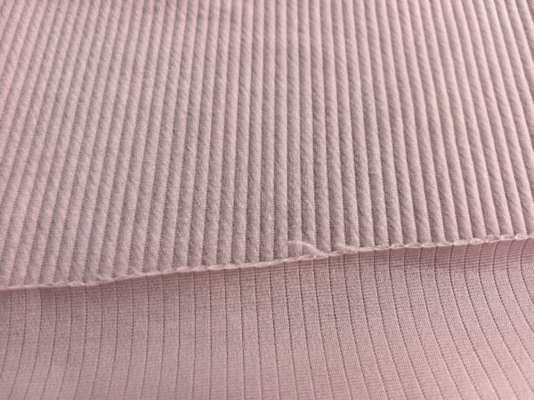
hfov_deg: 65.3
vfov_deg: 51.4
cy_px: 200
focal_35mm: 27
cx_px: 267
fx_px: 417
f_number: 2
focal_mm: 6.98
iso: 250
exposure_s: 1/50
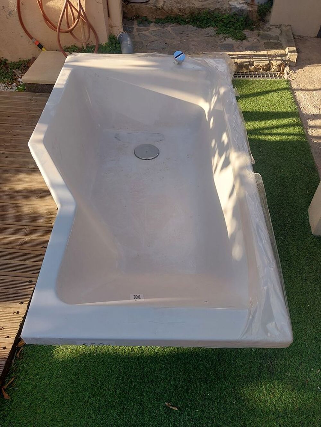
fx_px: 371
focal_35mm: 30
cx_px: 160
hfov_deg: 46.8
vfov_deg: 60.0
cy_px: 214
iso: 20
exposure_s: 1/175
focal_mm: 4.6
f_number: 1.8
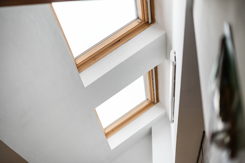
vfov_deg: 27.0
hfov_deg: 39.6
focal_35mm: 50
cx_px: 122
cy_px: 82
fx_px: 340
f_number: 1.8
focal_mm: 50
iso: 250
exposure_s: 1/1000
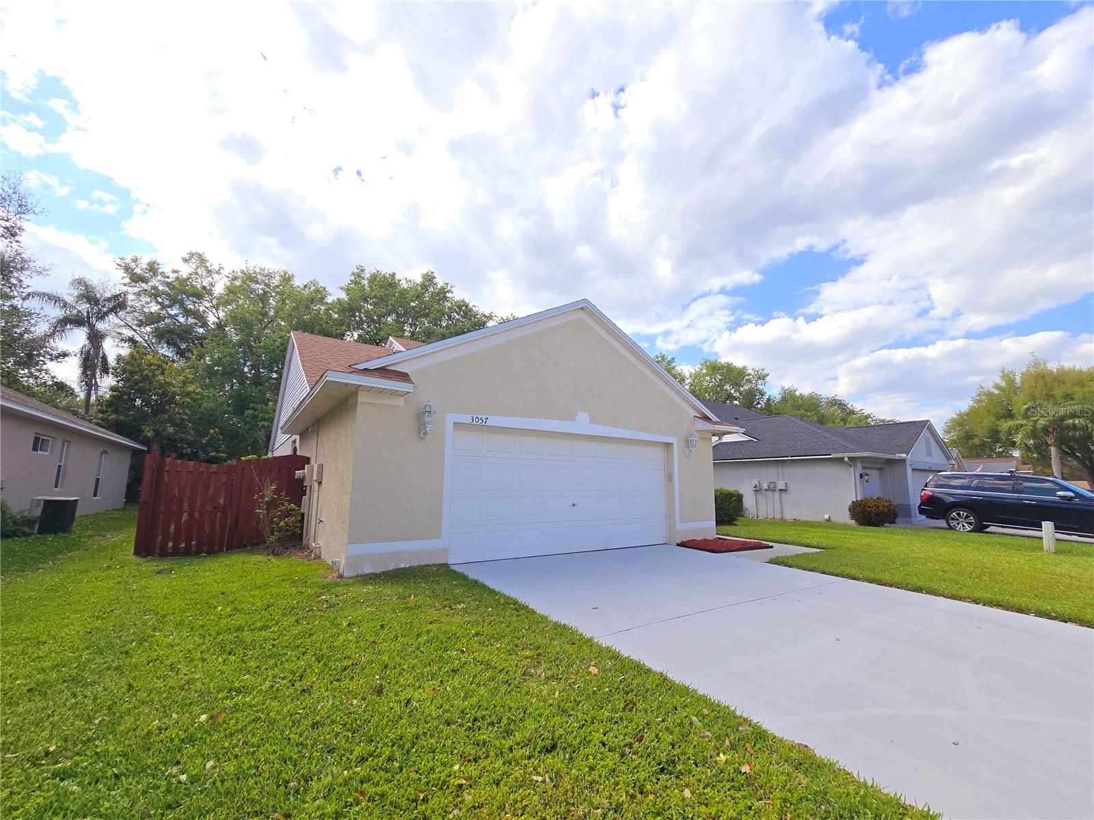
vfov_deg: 89.9
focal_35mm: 13
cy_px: 410
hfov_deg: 106.2
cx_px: 547
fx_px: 411
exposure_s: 1/2000
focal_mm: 2.2
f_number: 2.2
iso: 64
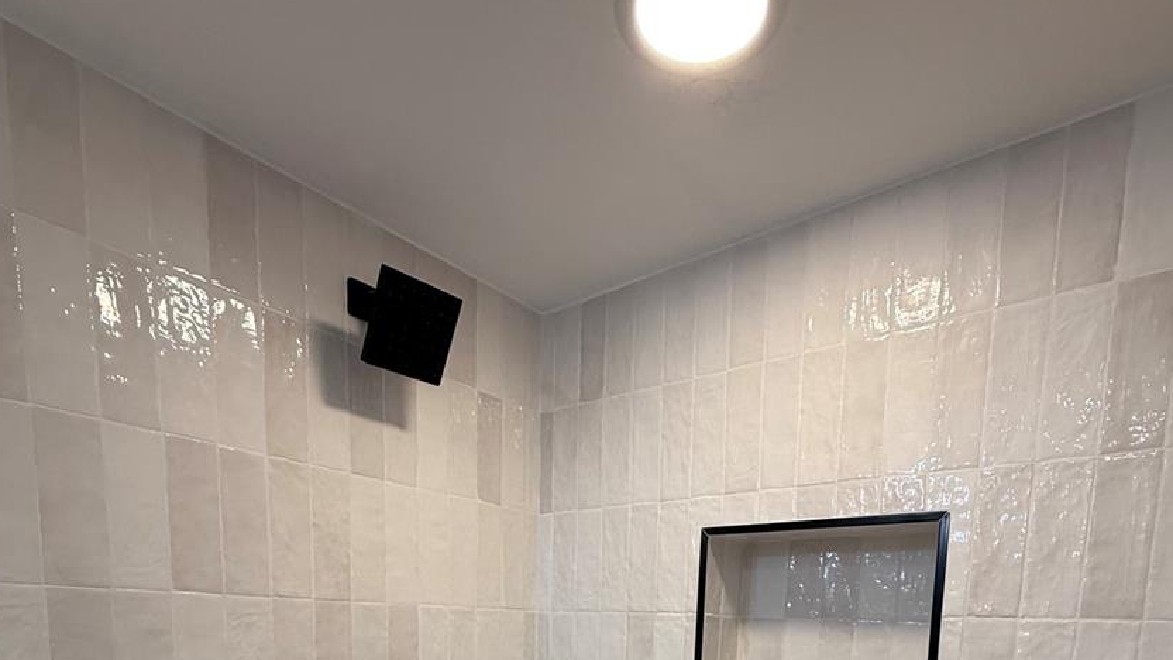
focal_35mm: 22
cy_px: 714
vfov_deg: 41.7
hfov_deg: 81.1
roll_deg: -2.2
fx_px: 684
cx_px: 615
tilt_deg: -7.0
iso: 80
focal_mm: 2.22
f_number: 2.2
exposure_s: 1/120
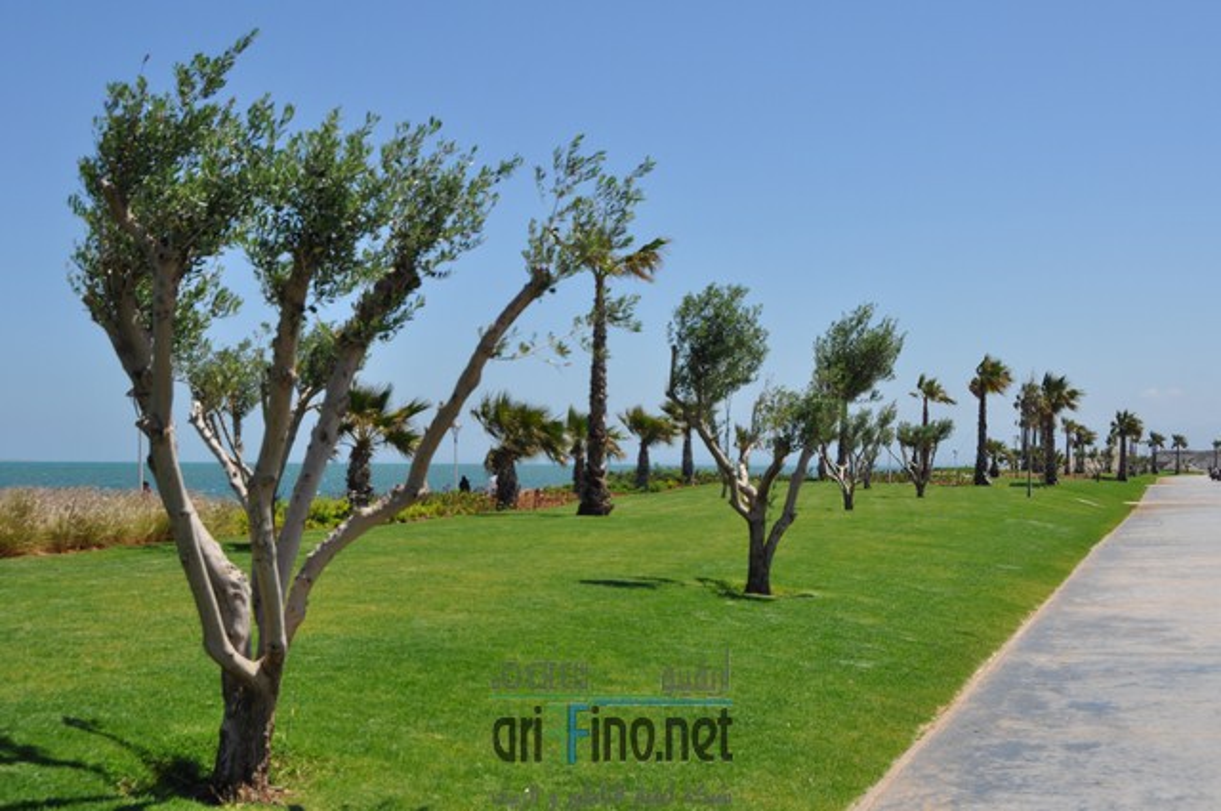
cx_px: 610
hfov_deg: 41.2
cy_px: 406
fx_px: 1626
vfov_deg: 28.0
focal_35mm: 48
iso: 200
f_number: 10
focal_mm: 32
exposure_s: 1/400
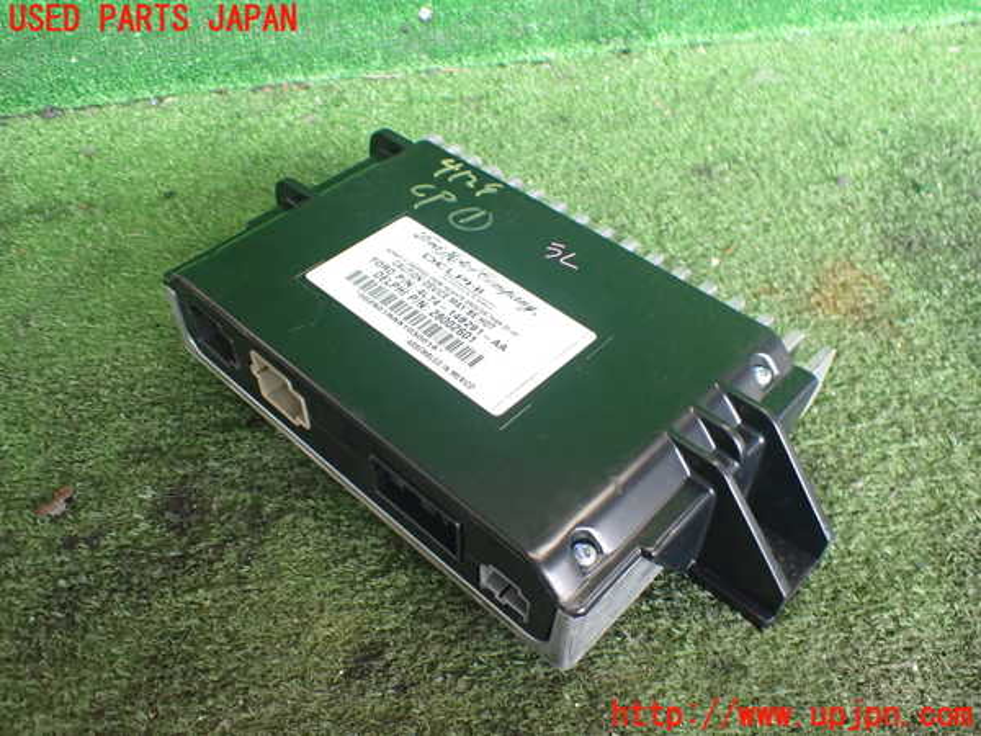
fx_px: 850
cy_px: 368
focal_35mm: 30
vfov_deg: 46.8
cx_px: 490
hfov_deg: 60.0
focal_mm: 5.4
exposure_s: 1/125
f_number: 2.3
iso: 640
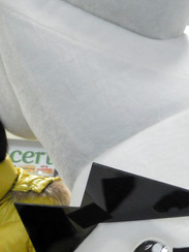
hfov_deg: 13.7
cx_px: 54
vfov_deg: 18.0
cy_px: 218
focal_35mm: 108
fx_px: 786
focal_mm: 11.8
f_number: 3.5
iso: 400
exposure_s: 1/36
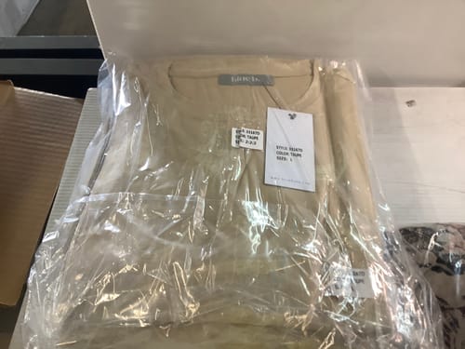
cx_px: 232
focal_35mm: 31
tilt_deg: -53.8
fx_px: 416
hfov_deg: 58.4
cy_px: 174
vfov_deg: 45.4
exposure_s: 1/50
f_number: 2.4
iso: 100
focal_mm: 3.3
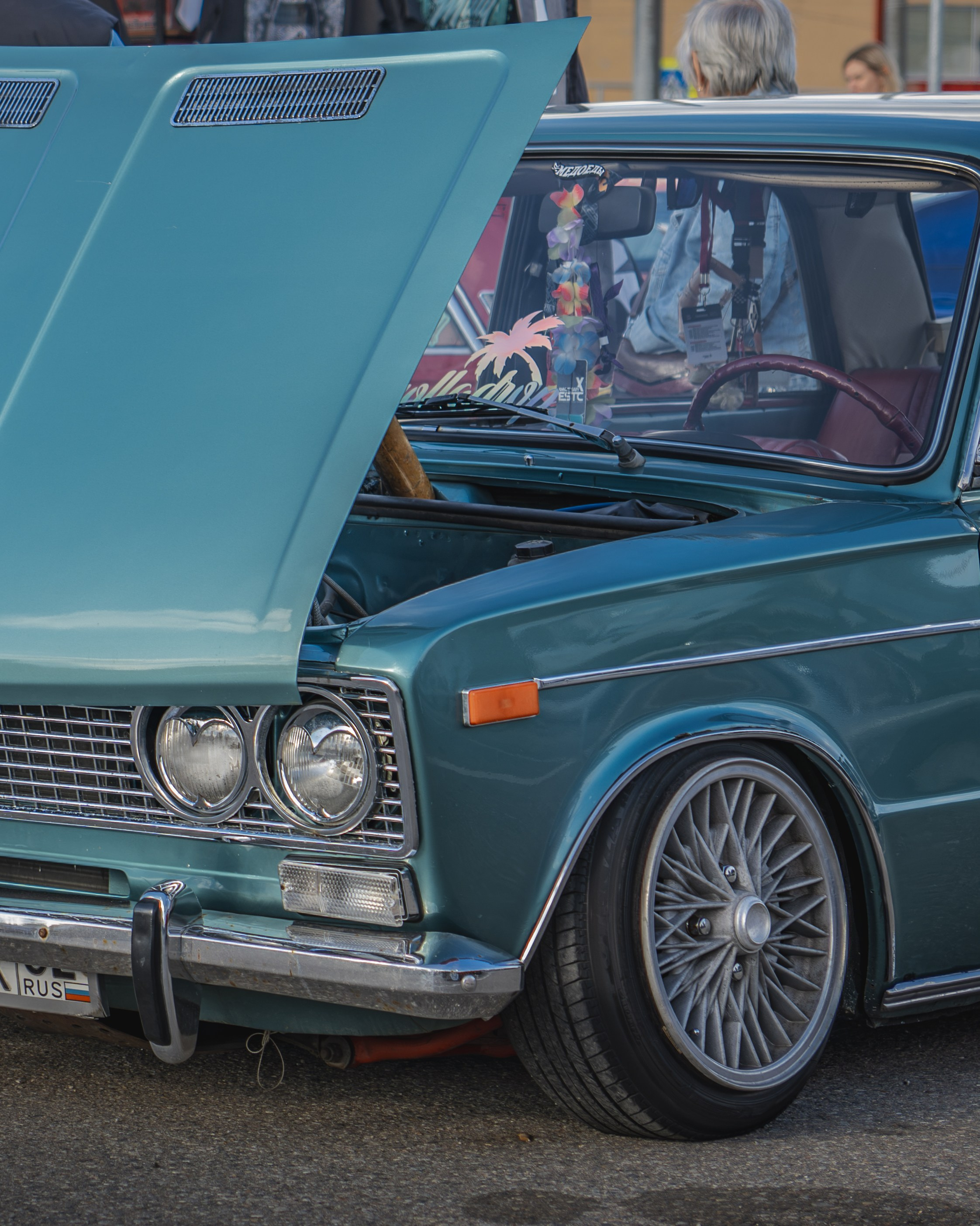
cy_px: 415
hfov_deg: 10.2
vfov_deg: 12.8
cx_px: -13
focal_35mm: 151
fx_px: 5458
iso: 100
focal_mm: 50
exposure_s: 1/400
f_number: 2.8
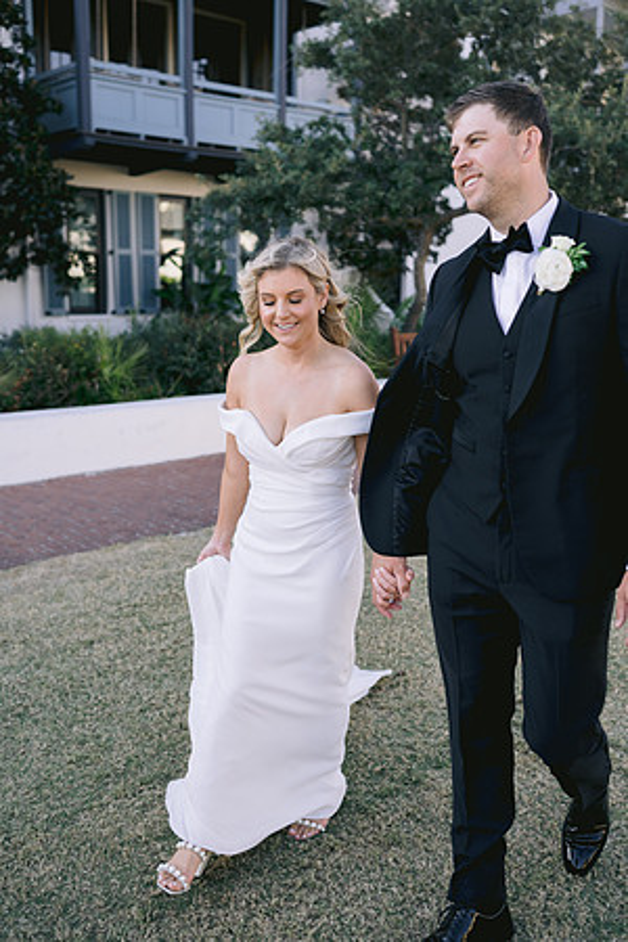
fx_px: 916
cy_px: 471
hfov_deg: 37.9
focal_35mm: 35
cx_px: 314
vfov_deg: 54.4
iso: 200
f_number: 2.5
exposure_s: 1/800
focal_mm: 35
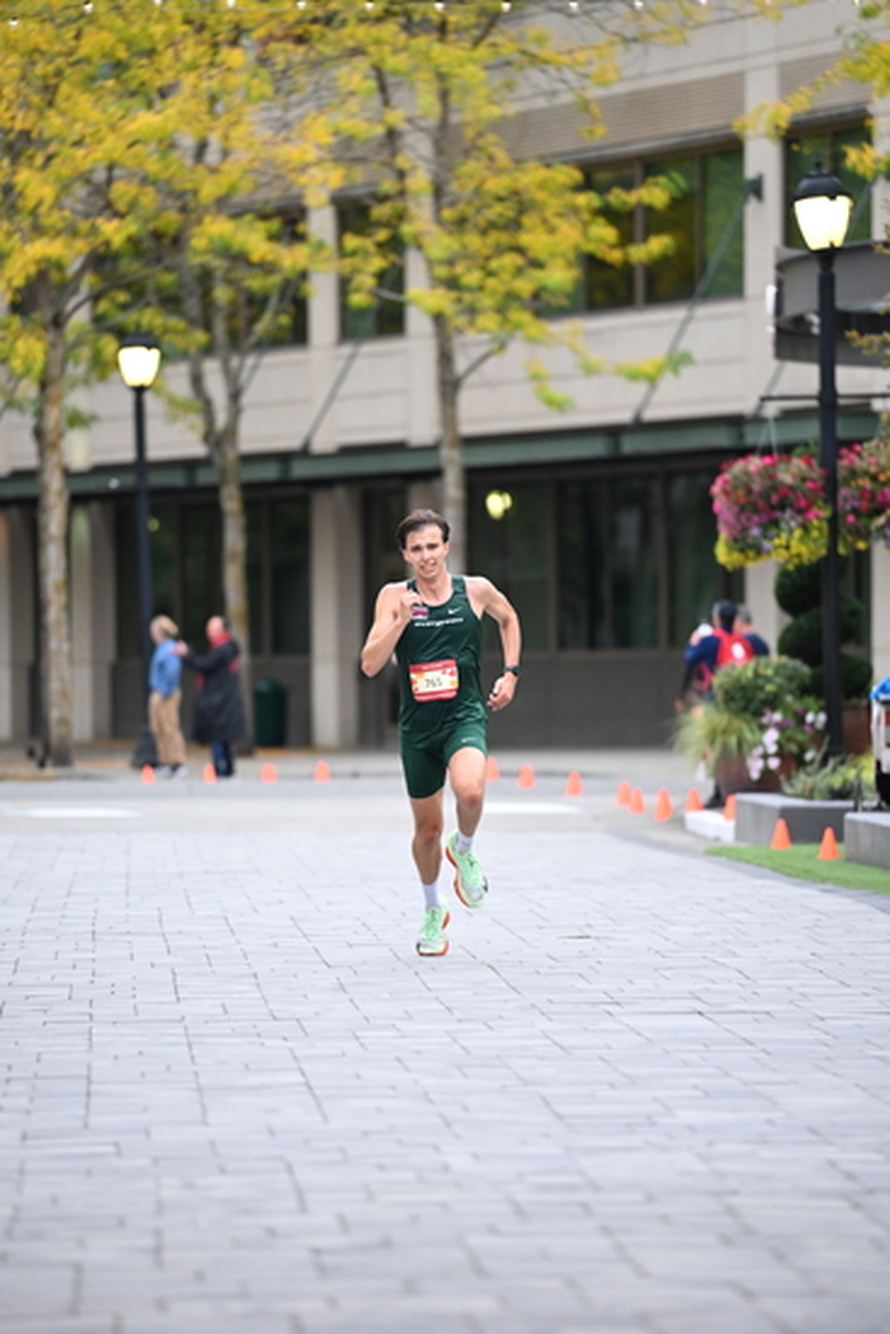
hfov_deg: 6.9
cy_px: 667
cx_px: 445
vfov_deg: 10.3
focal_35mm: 200
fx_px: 7411
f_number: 2.8
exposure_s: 1/640
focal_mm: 200
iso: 1600
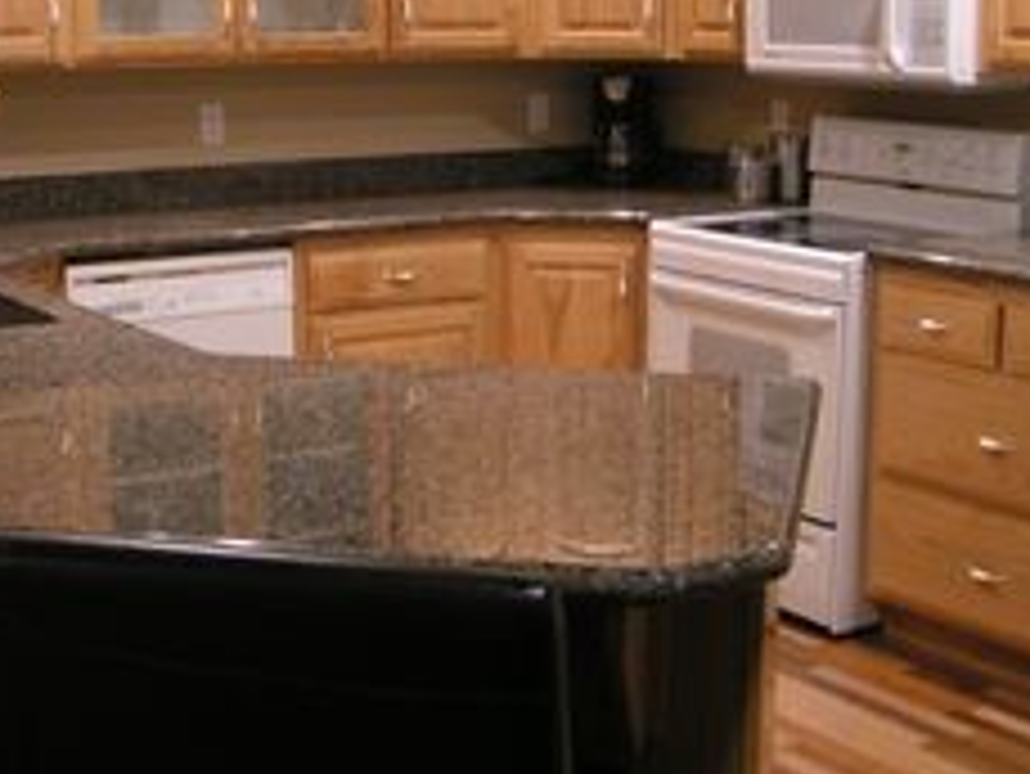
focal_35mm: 61
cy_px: 216
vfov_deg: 23.9
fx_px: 1816
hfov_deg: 31.6
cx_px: 441
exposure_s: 1/10
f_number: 2.8
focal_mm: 5.8
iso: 200
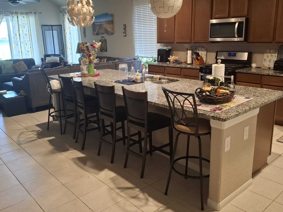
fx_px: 253
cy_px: 103
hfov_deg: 58.3
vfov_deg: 45.4
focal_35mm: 31
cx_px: 139
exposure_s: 1/50
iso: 320
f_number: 1.8
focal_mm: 4.69
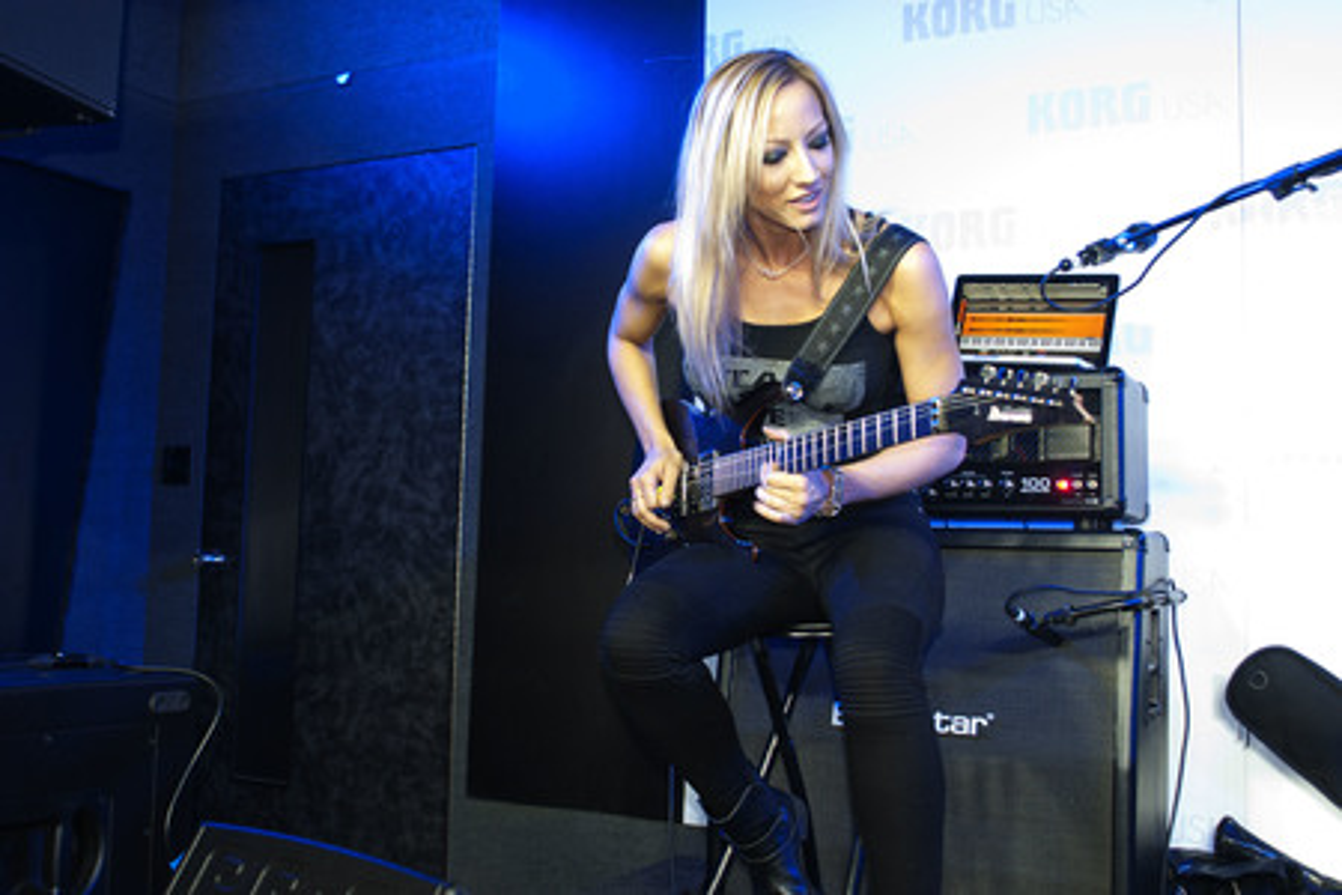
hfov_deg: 53.1
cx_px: 671
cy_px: 448
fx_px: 1342
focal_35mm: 36
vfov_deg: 36.9
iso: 1250
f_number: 4.5
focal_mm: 24
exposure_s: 1/60
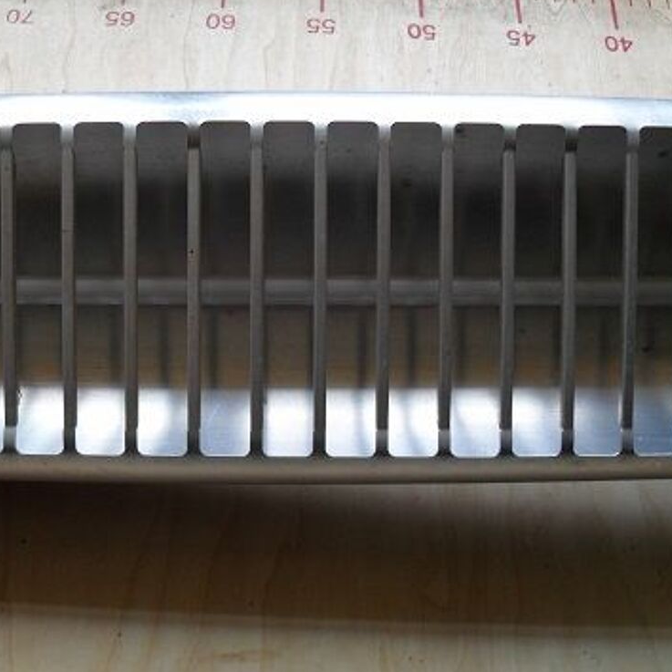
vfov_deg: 40.0
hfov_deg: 39.9
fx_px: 922
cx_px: 290
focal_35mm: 42
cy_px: 333
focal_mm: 6.2
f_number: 2.8
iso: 100
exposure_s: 1/45
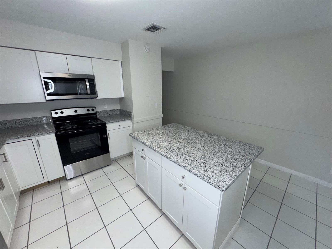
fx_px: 134
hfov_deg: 102.1
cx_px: 166
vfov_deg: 85.7
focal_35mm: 14
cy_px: 124
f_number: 2.2
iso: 80
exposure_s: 1/121
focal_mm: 2.22
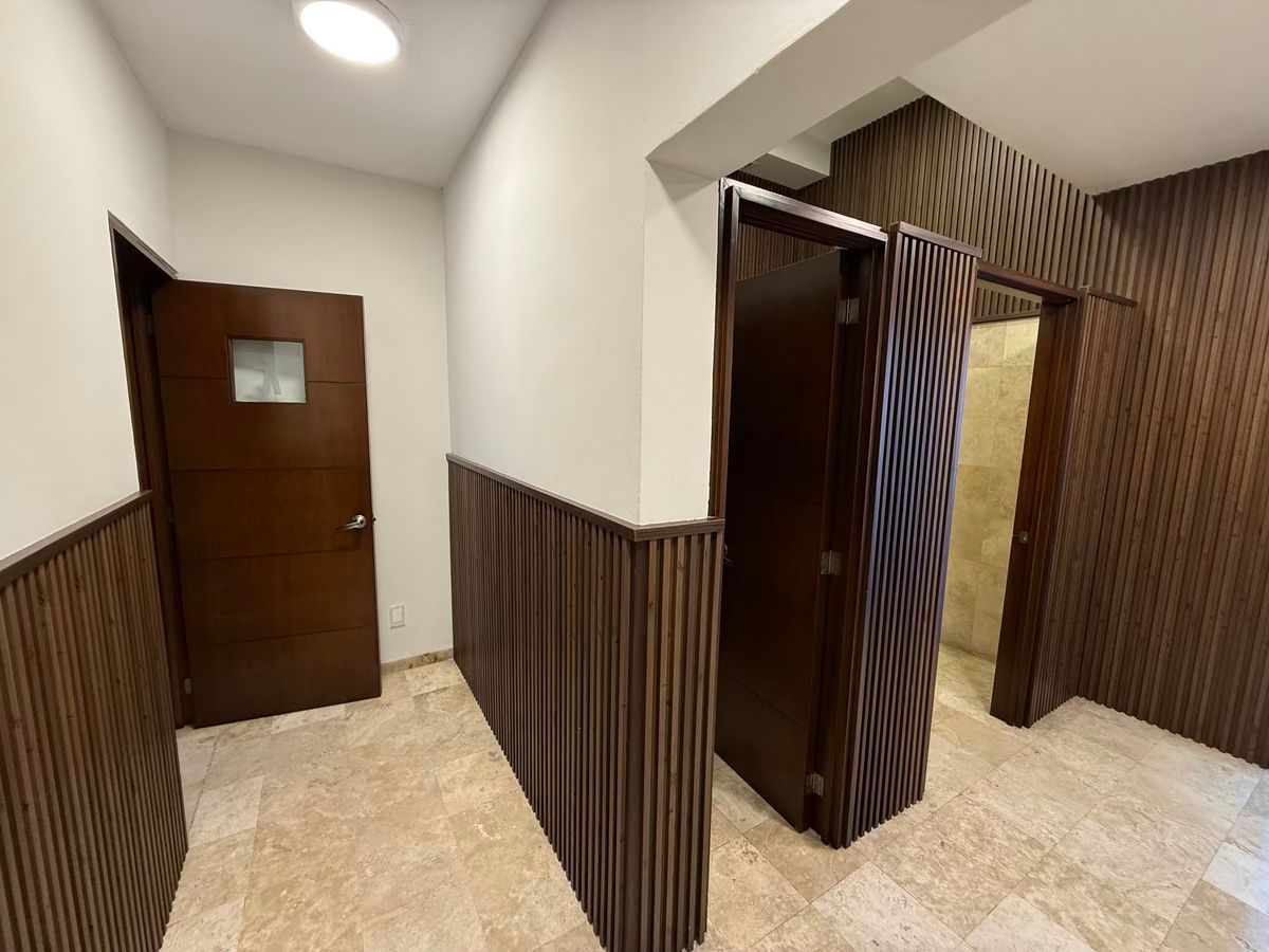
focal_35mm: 14
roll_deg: -1.5
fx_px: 513
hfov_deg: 102.1
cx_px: 634
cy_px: 476
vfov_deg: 85.7
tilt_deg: -7.6
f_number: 2.2
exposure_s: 1/60
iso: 200
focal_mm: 2.22
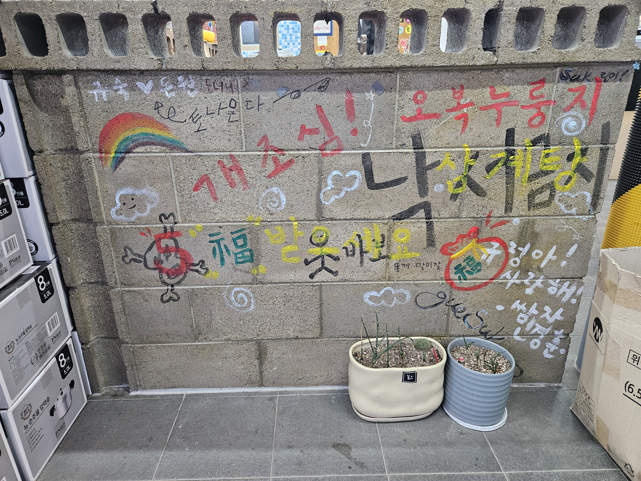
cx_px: 320
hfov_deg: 73.9
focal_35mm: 23
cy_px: 240
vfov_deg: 58.9
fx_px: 426
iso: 800
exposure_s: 1/60
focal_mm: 5.4
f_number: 1.8
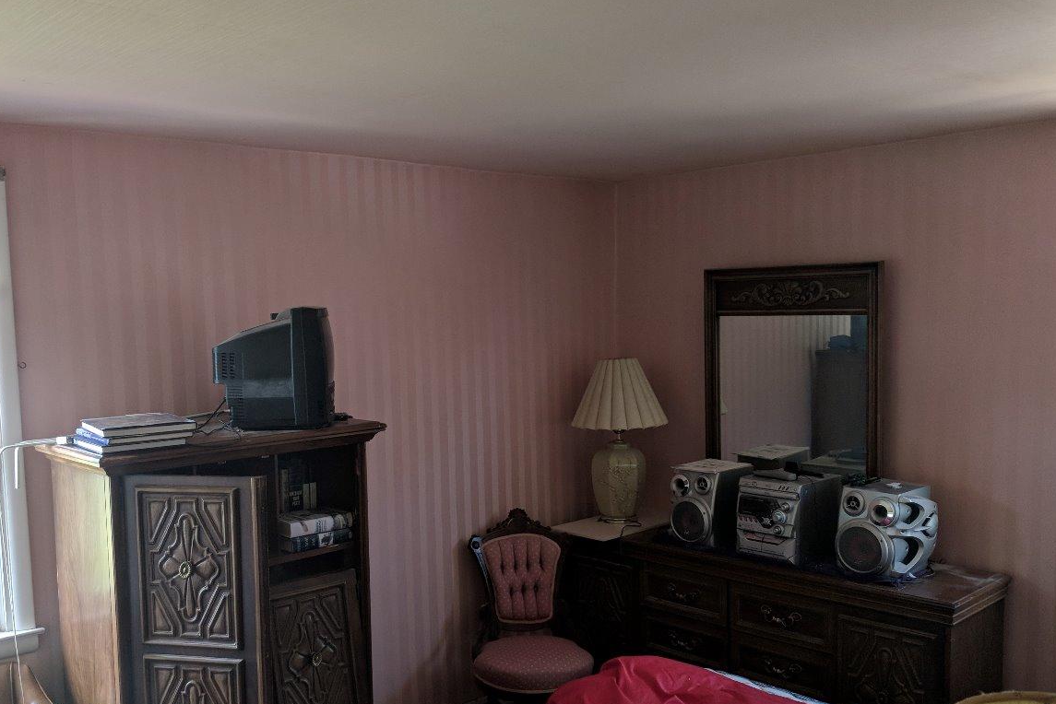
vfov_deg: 38.9
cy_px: 390
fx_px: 998
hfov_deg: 55.6
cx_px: 462
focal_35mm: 34
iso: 230
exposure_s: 1/120
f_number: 2
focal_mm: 4.67
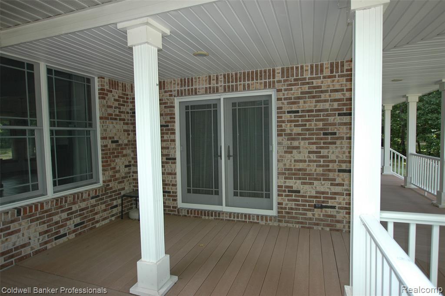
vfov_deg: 59.4
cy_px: 148
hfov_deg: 81.3
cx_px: 222
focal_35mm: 21
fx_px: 259
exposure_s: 1/200
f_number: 3.5
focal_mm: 14
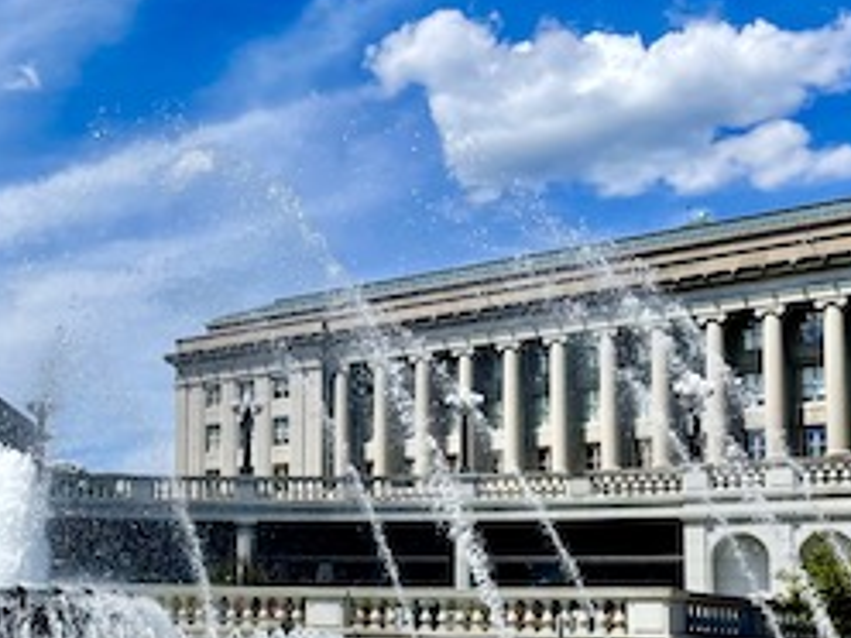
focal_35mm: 63
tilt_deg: +5.9
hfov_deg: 29.3
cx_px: 69
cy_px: 473
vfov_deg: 23.1
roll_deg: -1.6
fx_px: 1549
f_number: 1.6
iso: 32
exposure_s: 1/5376
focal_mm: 5.1
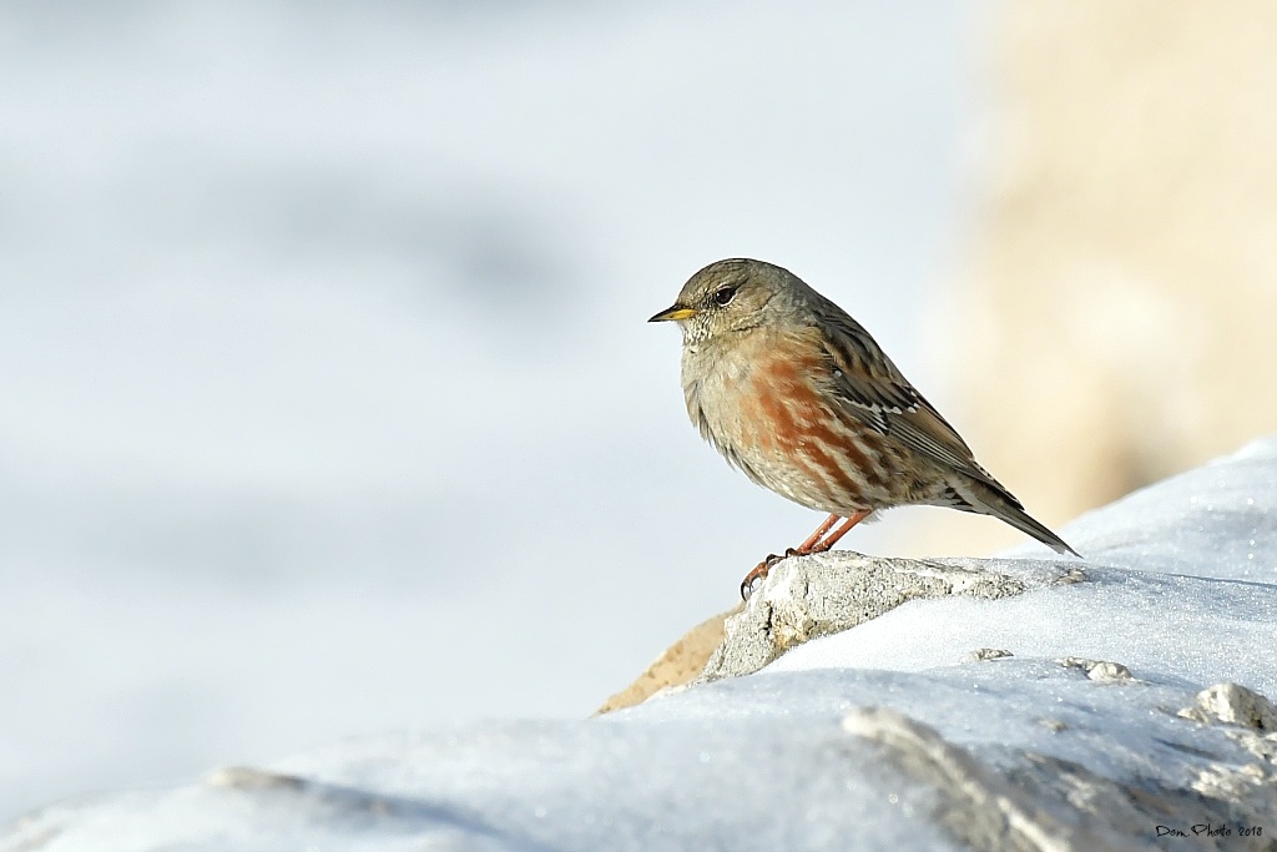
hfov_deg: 2.1
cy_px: 426
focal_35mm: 1000
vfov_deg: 1.4
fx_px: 35475
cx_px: 638
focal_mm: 500
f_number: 11
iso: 800
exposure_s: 1/750
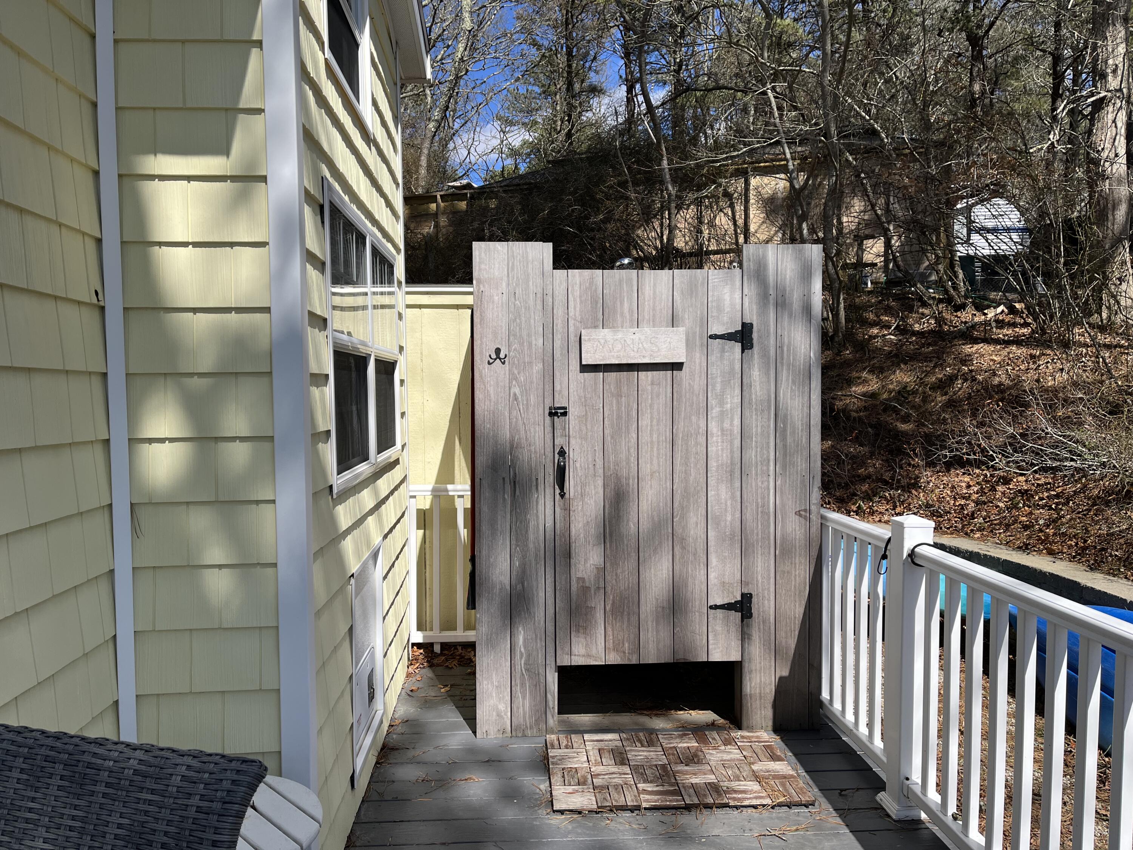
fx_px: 851
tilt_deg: -2.7
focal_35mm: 26
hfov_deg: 67.3
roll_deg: +0.4
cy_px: 425
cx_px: 566
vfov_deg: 53.1
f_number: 1.6
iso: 50
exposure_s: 1/3745
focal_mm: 5.1
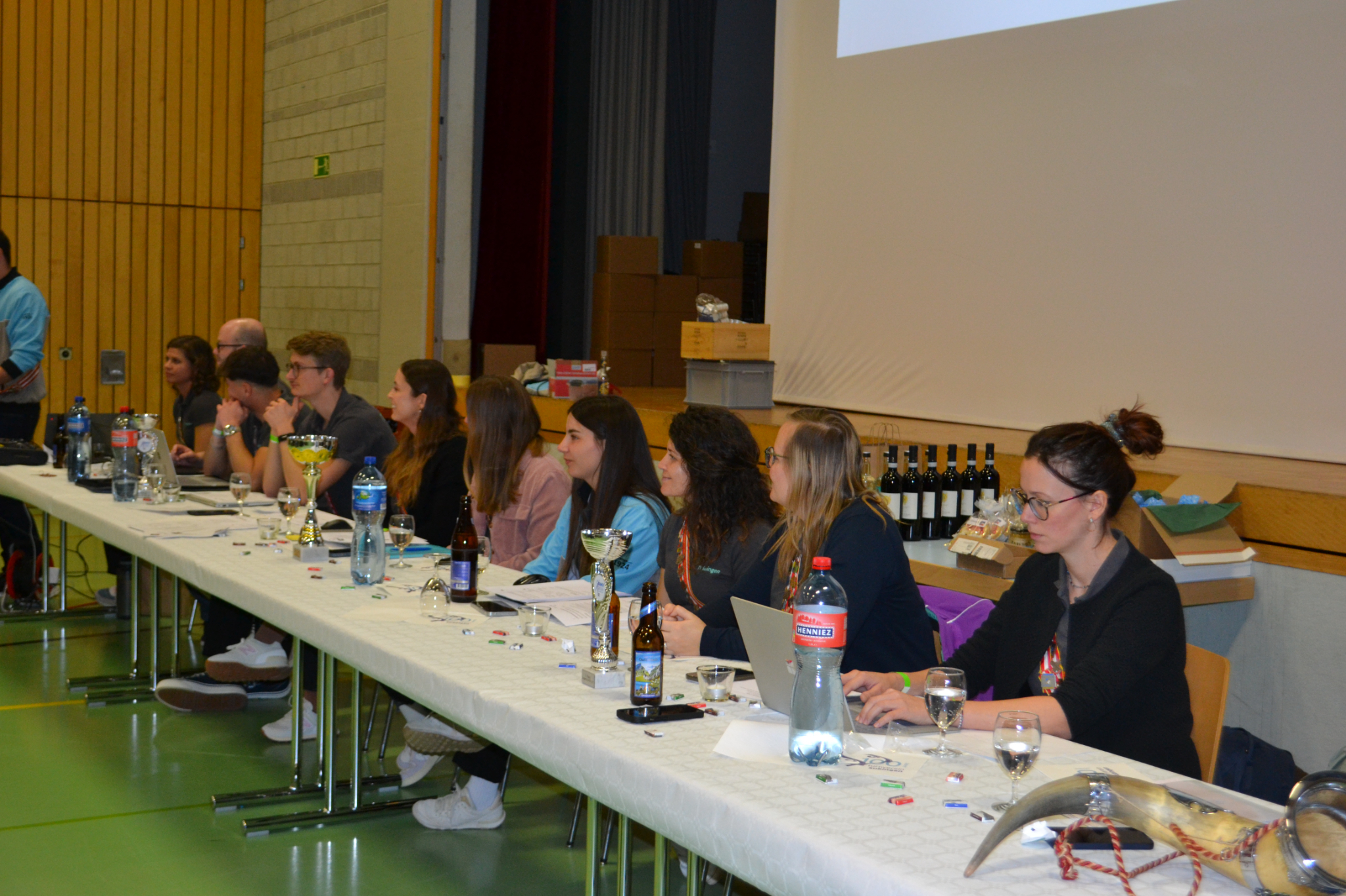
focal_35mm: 45
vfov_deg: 29.9
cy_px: 448
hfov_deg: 43.6
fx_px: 1682
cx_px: 673
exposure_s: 1/60
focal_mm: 30
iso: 1100
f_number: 4.5
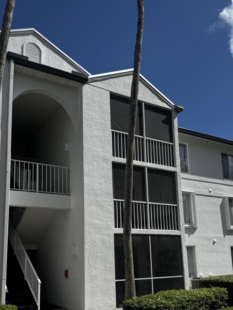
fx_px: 314
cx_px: 114
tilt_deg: +9.7
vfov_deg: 52.0
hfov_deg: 40.7
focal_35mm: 35
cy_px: 197
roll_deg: +2.0
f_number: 1.78
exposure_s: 1/7937
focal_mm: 6.76
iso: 80
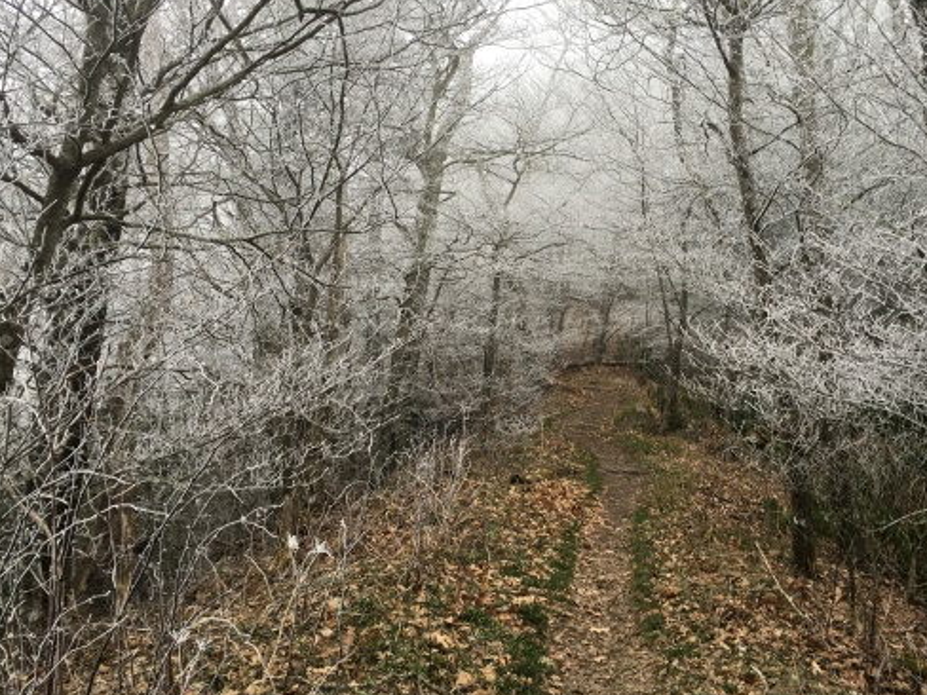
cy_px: 310
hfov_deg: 48.8
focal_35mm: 38
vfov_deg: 37.7
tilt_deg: +5.9
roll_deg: -0.8
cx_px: 541
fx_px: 1018
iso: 32
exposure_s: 1/40
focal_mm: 4.15
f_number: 2.2
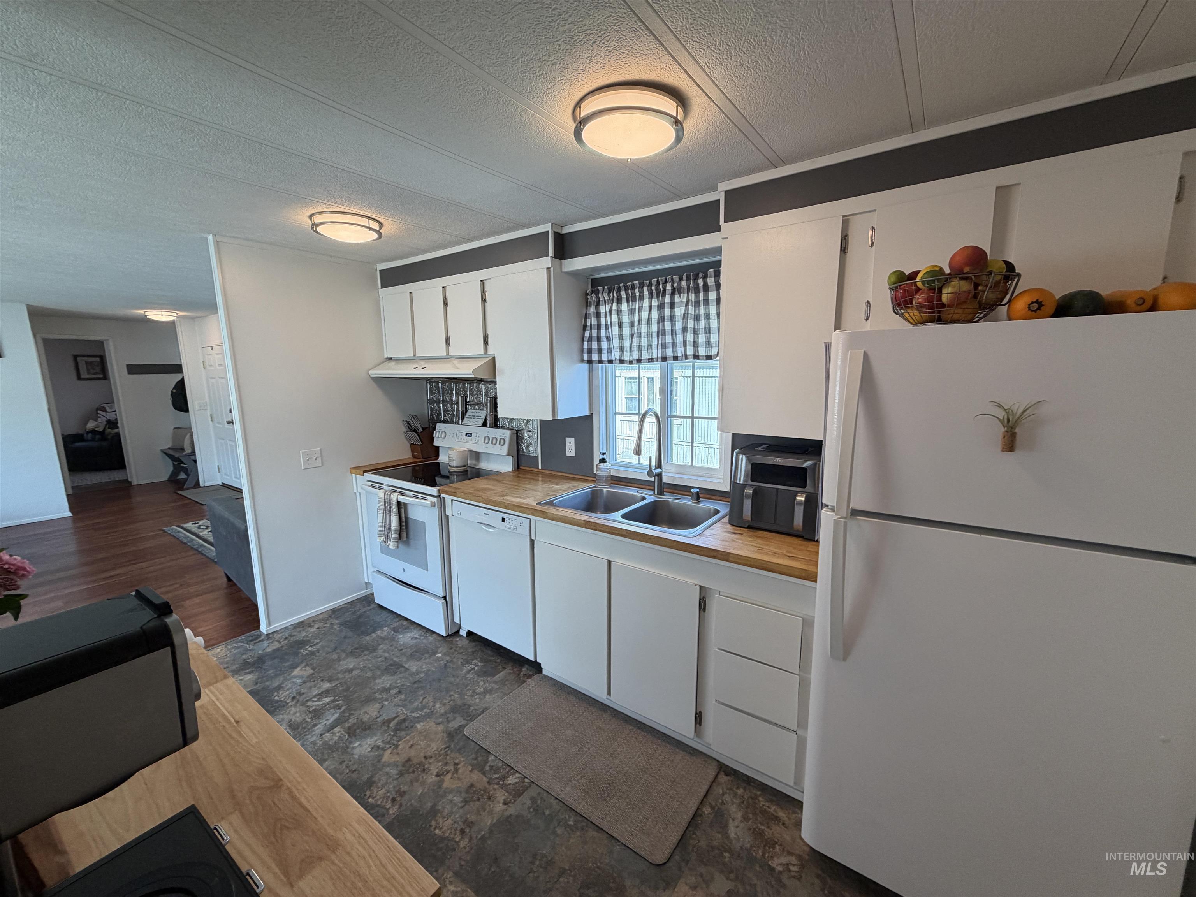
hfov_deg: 102.1
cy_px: 448
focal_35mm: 14
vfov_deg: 85.7
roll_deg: +0.8
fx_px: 484
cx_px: 598
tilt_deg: -10.5
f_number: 2.2
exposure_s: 1/120
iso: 125
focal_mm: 2.22
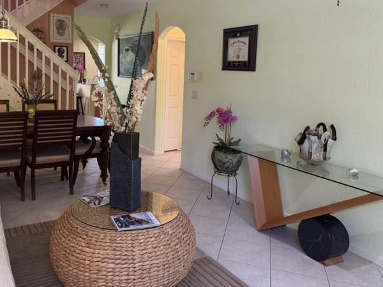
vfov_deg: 43.6
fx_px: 354
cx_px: 156
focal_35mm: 32
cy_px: 98
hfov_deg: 56.5
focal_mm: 6.76
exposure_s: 1/60
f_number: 1.78
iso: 160
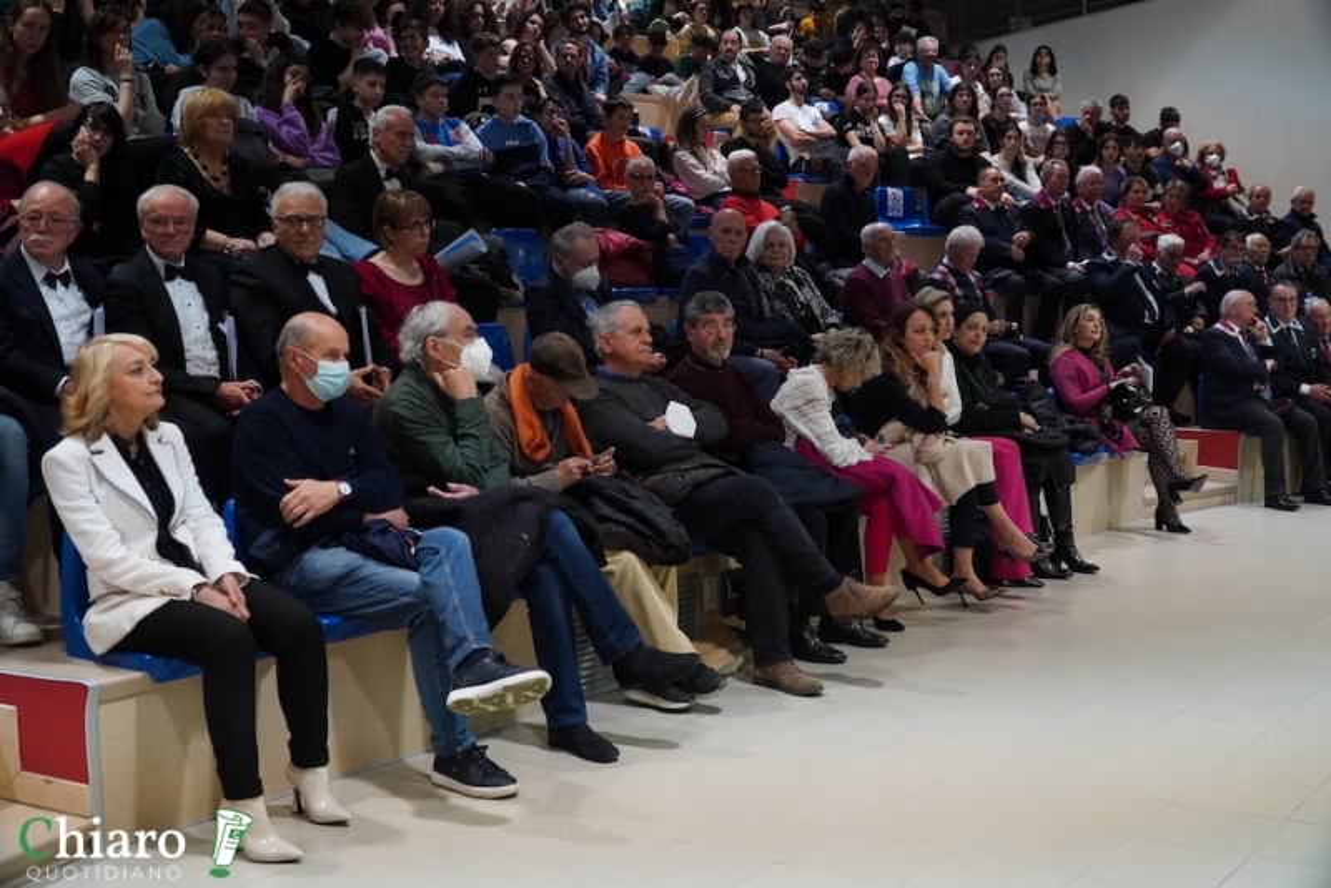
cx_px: 666
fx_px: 1442
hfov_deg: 49.5
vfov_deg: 34.2
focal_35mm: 39
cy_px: 444
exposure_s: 1/125
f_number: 4.5
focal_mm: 26
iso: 3200
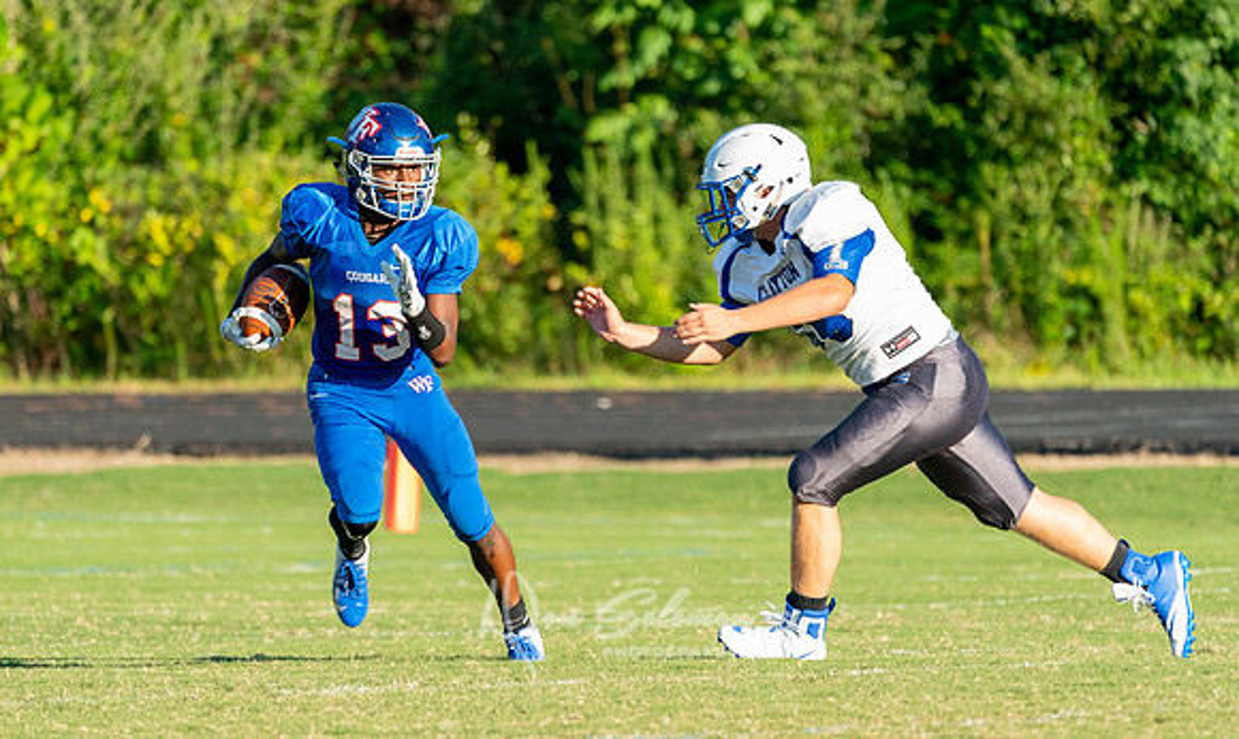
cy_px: 363
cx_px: 610
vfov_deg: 2.2
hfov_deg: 3.7
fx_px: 19295
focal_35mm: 579
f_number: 5.6
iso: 1000
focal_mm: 397
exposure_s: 1/1000
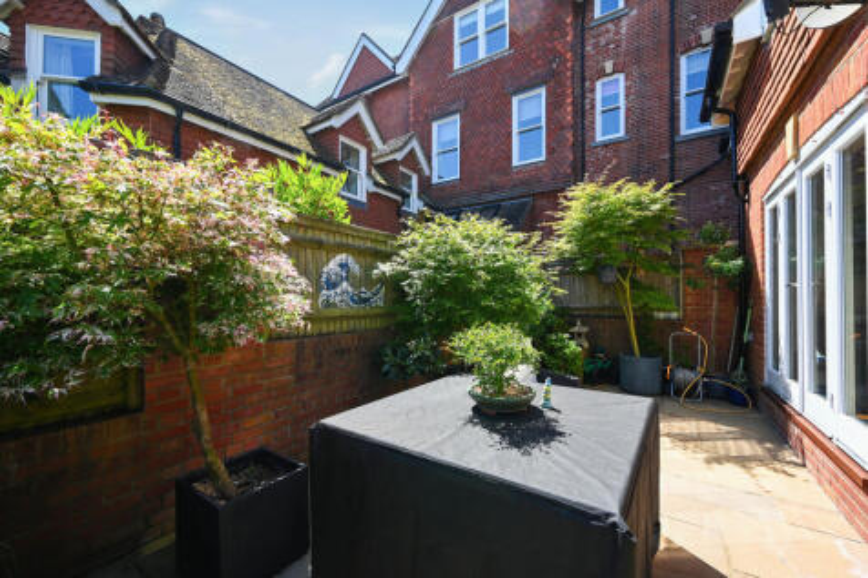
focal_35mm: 14
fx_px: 337
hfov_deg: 104.3
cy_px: 289
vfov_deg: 81.2
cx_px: 434
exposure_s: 1/250
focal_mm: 14
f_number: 8
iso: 250
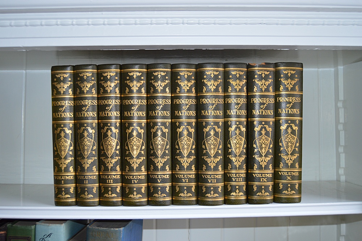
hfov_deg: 55.1
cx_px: 181
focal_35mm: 34
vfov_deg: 38.3
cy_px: 120
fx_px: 347
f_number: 4
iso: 400
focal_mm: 23
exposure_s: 1/80
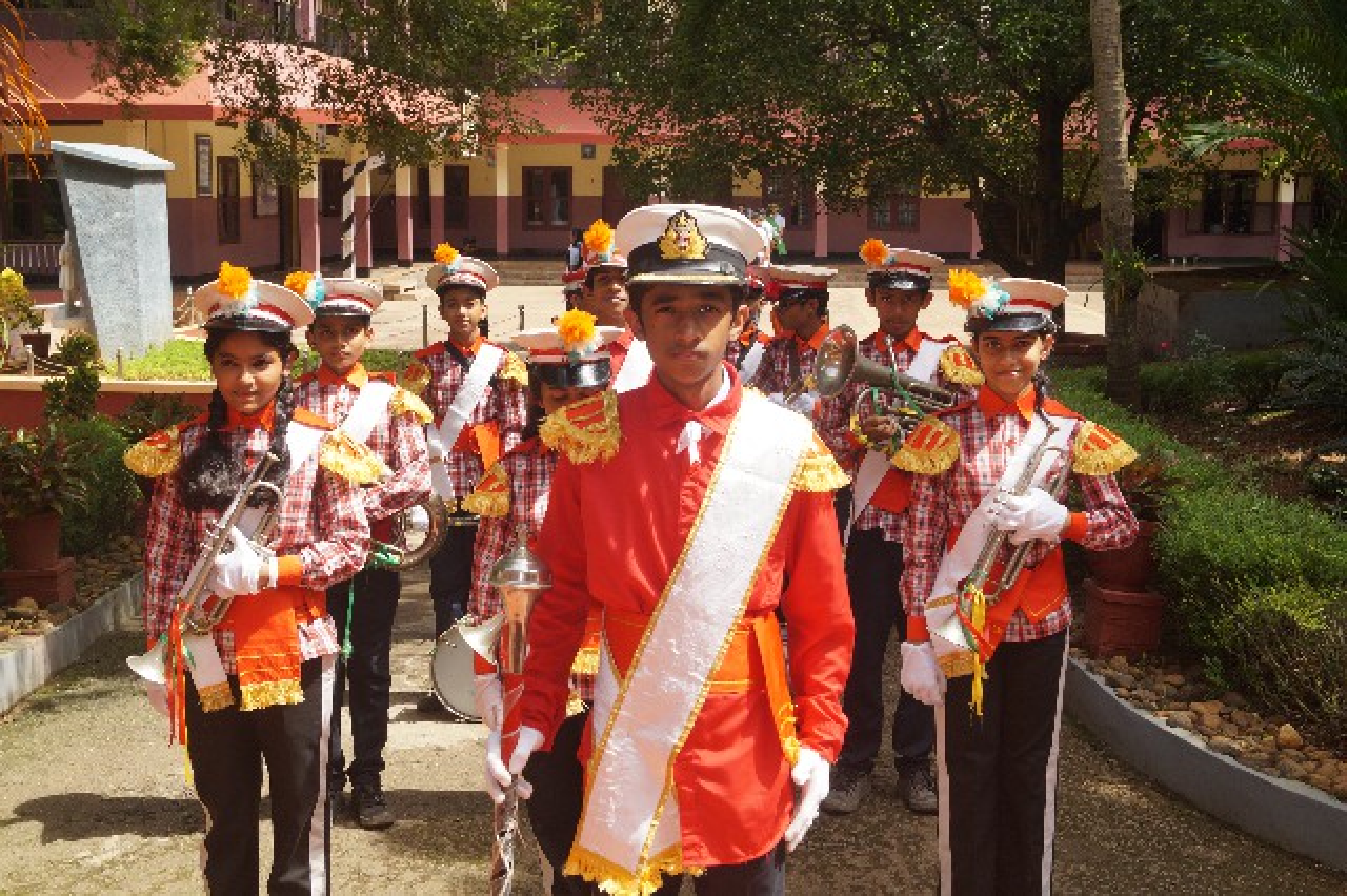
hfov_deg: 46.4
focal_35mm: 42
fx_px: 1571
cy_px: 448
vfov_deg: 31.9
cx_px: 674
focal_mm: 28
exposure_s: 1/100
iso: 100
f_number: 8
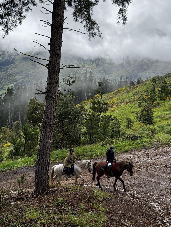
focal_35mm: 48
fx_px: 316
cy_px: 114
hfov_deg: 30.3
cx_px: 86
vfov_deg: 39.7
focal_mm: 6.76
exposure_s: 1/783
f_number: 1.78
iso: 64
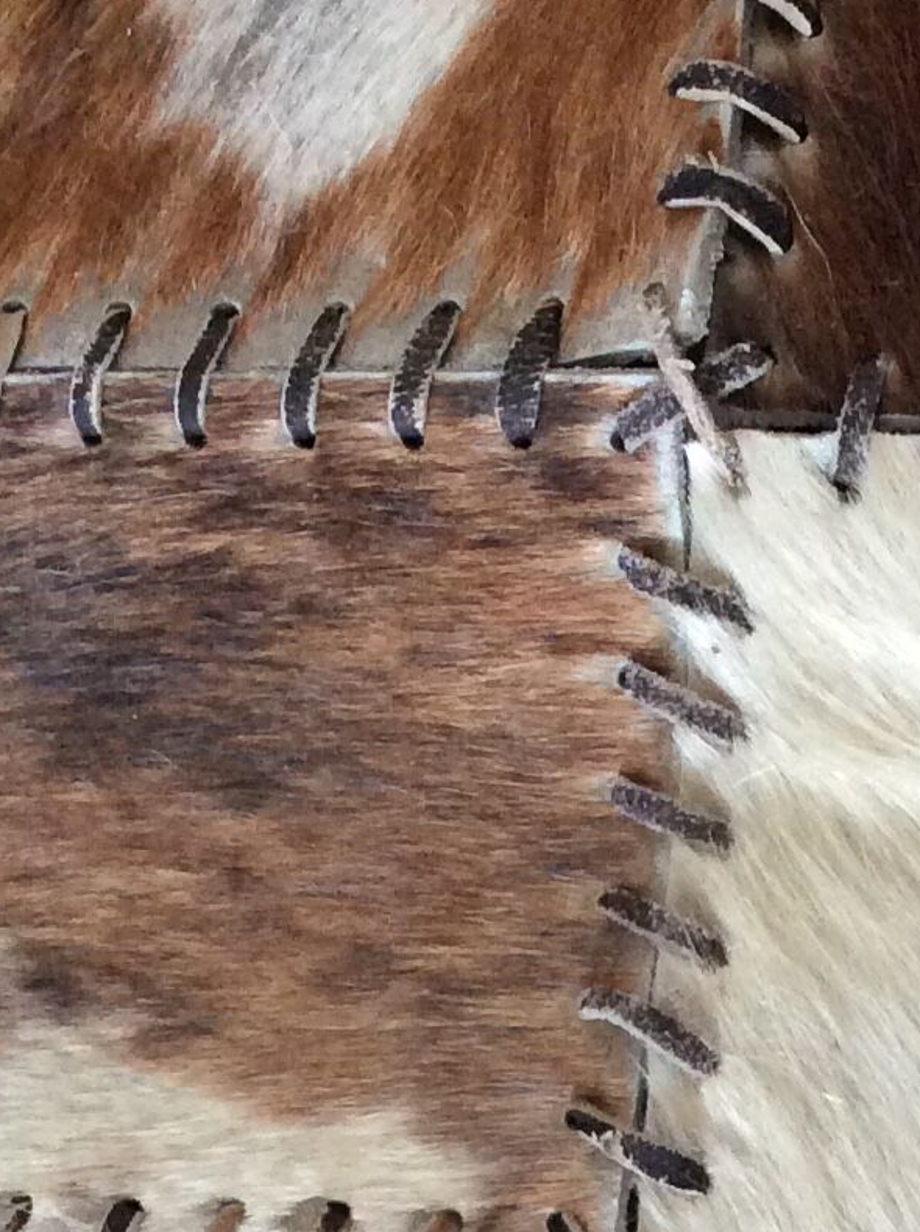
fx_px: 3731
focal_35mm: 105
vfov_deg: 17.9
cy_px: 1461
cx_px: 1068
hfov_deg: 13.7
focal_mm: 3.3
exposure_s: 1/25
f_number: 2.4
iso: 125
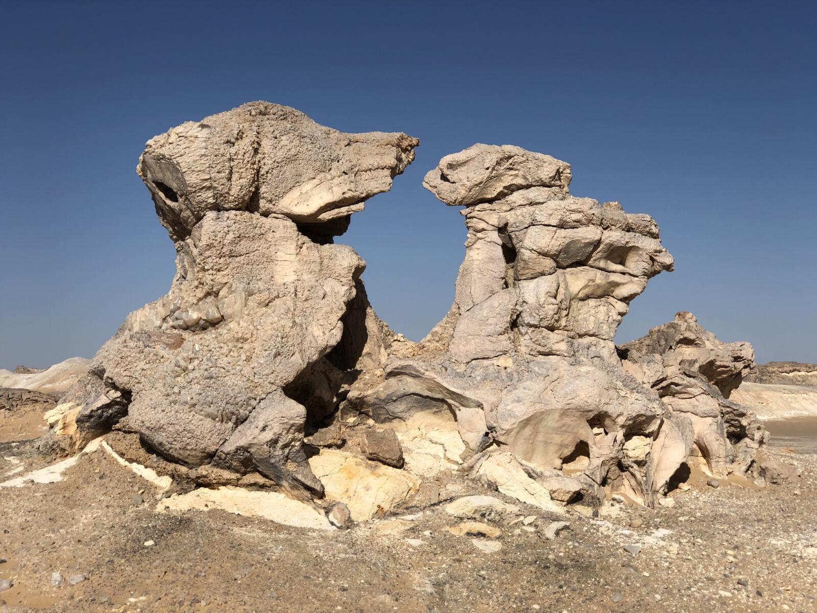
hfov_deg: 33.8
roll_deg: +0.1
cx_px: 408
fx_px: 1345
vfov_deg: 25.7
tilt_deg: +1.6
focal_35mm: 57
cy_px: 306
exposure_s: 1/2000
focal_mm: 6.6
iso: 20
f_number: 2.8
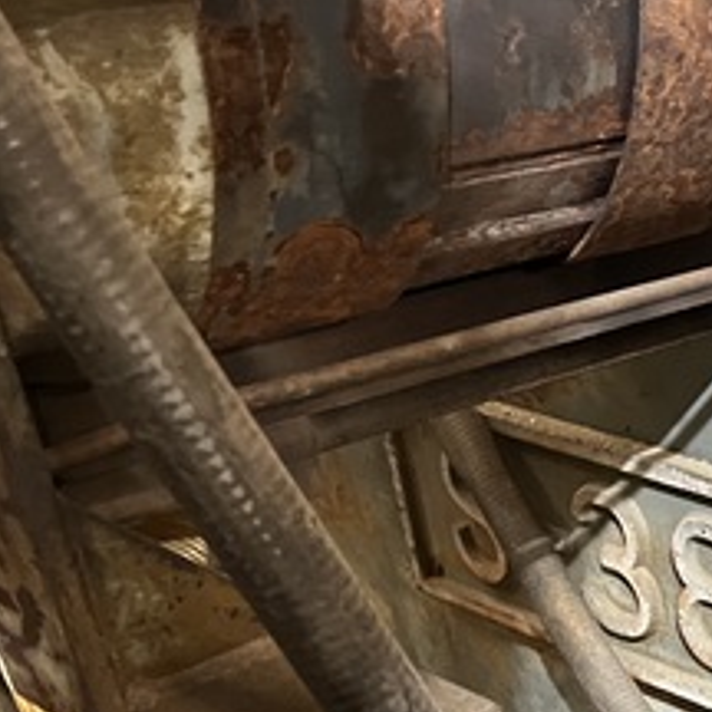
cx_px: 995
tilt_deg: -31.6
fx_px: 1582
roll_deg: +1.1
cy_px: 788
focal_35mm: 68
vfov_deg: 23.7
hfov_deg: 22.0
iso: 500
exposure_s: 1/40
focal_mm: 5.7
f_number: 1.5
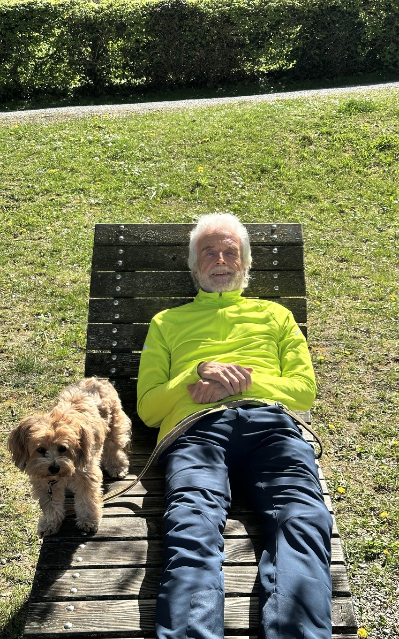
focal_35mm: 51
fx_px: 888
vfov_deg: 39.6
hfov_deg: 25.3
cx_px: 174
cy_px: 319
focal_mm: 6.86
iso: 64
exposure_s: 1/1783
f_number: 1.78
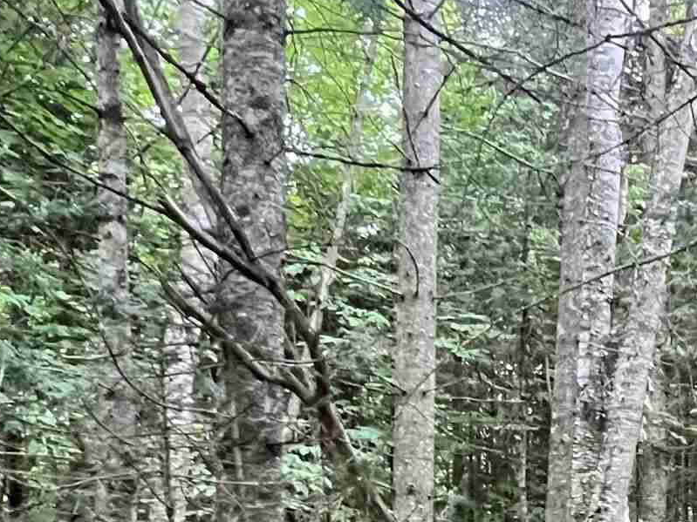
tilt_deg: -5.2
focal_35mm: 50
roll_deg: +0.5
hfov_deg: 36.8
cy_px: 675
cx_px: 559
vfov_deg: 25.2
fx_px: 1007
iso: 800
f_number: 1.8
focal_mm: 1.57
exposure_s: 1/60
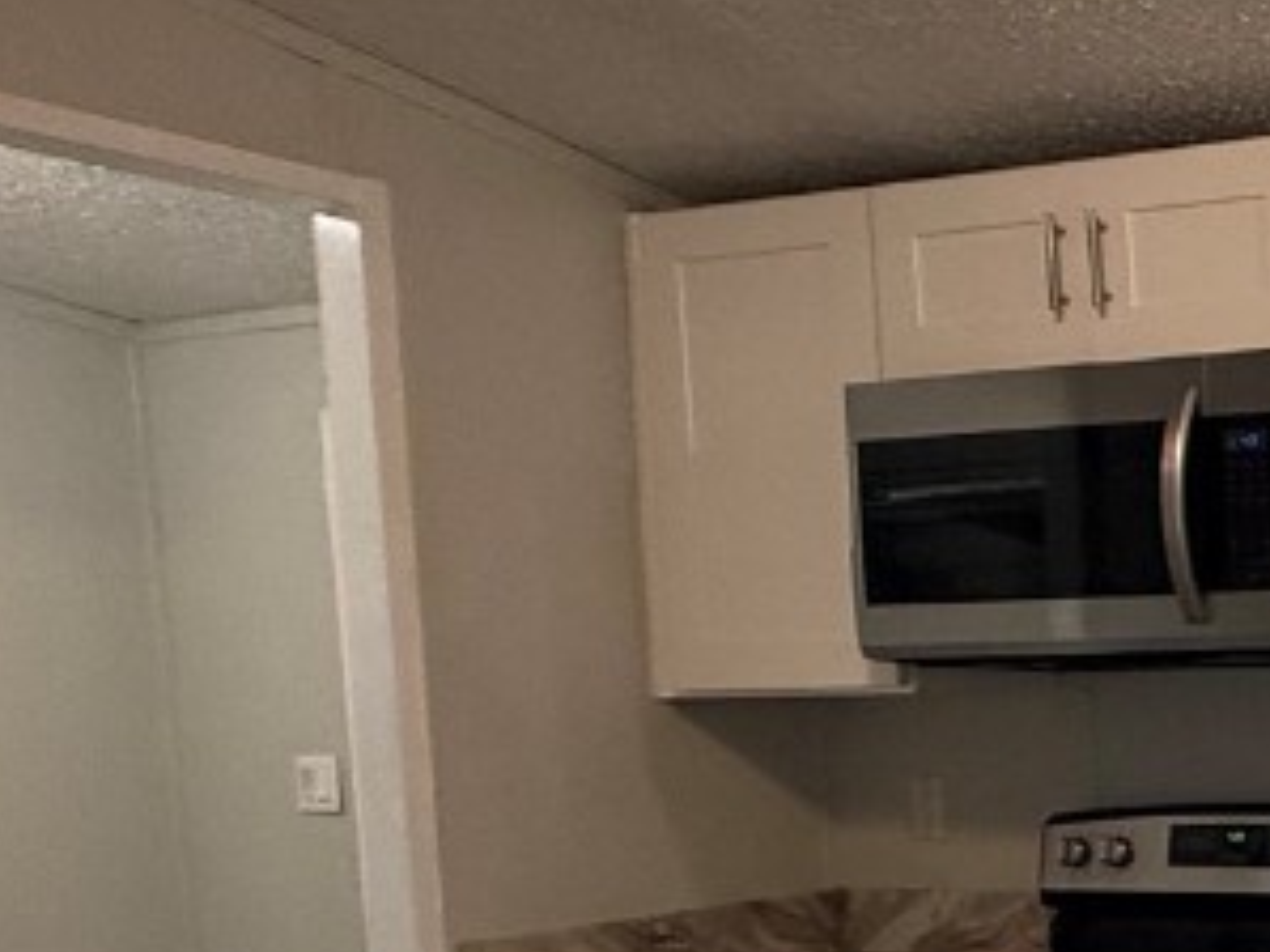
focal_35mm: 48
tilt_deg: -3.7
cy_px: 812
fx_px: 1760
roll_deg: +0.7
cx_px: 1882
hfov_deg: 27.7
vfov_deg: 29.3
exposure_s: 1/120
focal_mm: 2.22
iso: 250
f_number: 2.2
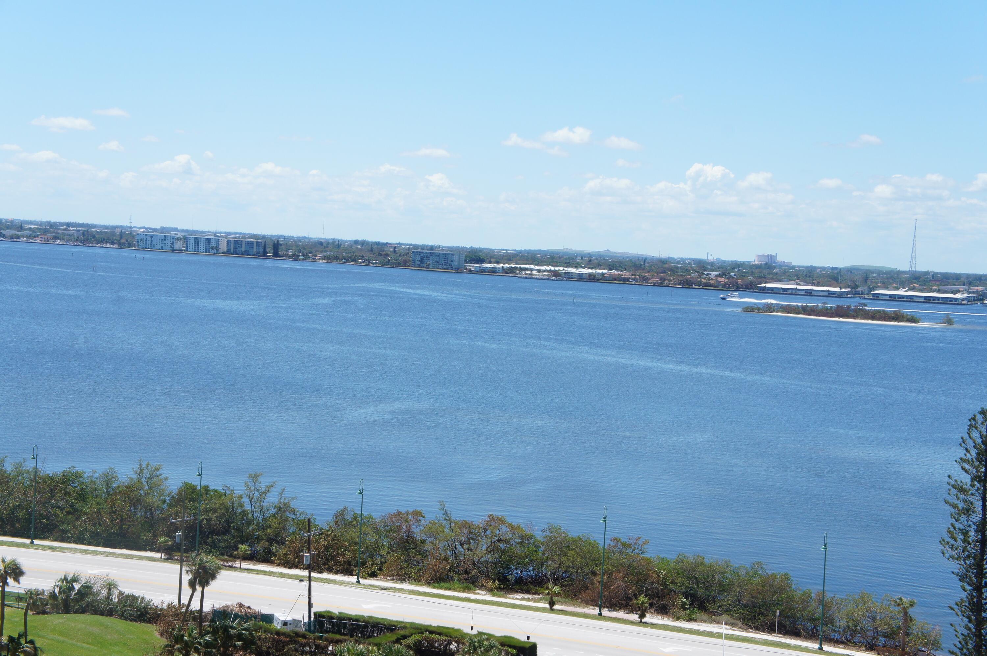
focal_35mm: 57
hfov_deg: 35.1
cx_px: 494
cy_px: 328
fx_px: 1561
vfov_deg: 23.7
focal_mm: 38
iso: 200
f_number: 13
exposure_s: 1/250
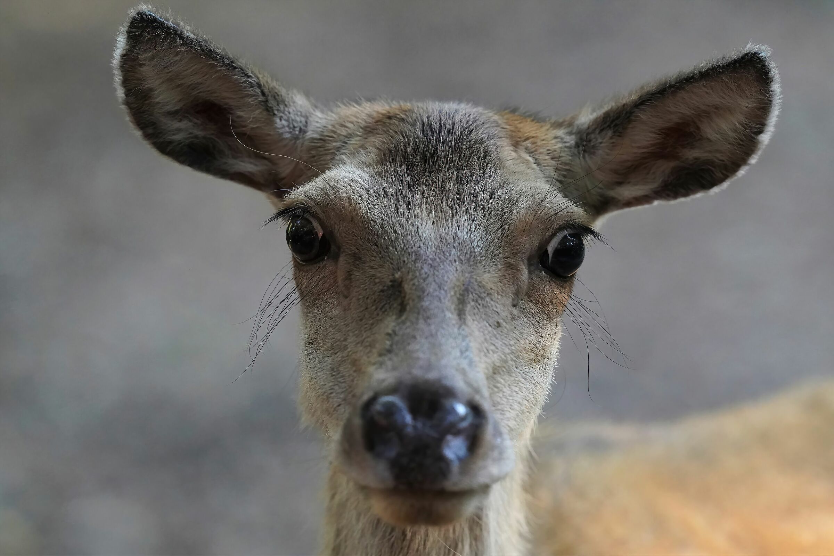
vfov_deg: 3.4
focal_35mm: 400
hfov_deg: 5.2
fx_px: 9266
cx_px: 417
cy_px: 278
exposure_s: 1/1250
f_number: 4
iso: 10000
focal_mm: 400
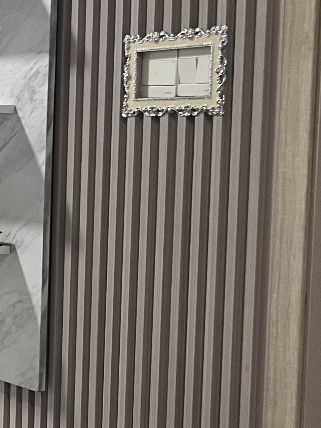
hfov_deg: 13.6
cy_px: 221
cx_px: -320
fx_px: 1150
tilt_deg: -5.4
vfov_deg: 21.1
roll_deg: +0.5
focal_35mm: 93
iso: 200
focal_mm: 5.7
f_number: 1.5
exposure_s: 1/50
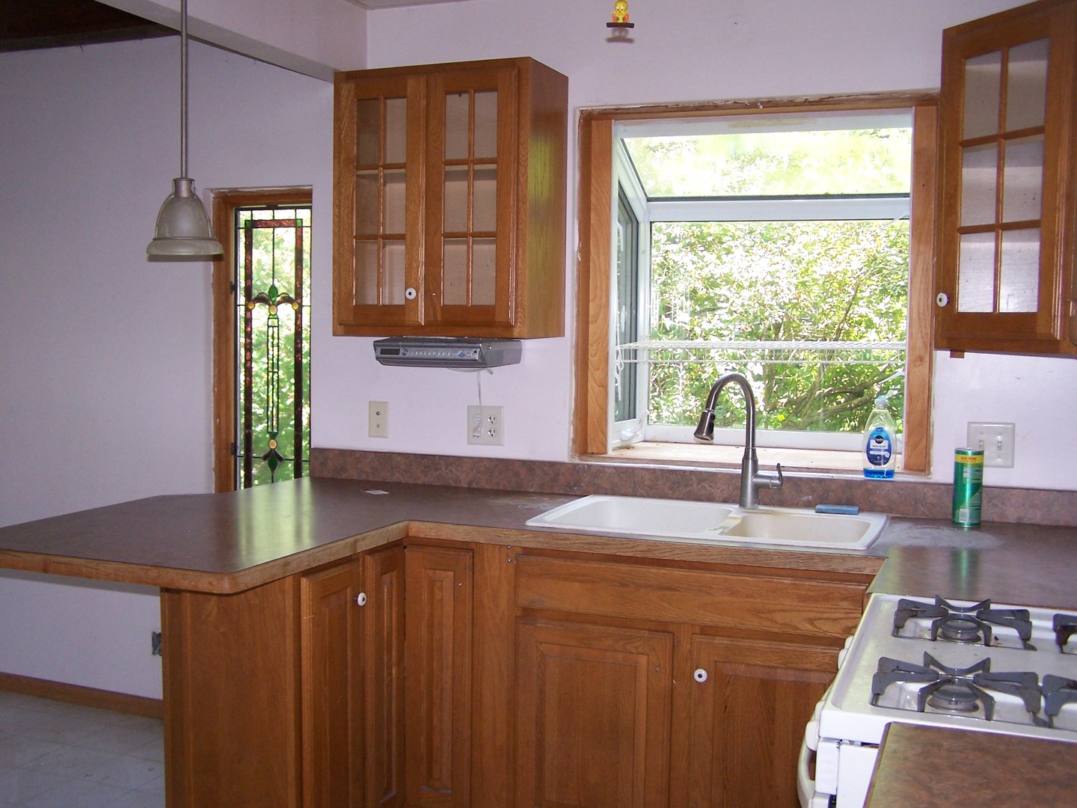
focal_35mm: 38
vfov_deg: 37.7
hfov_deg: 49.0
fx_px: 1182
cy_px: 404
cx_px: 538
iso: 140
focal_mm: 6.3
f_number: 2.8
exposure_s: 1/60
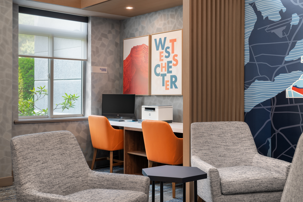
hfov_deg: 41.1
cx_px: 152
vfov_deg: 28.0
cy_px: 101
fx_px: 404
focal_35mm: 48
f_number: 9
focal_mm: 48
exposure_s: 1/50
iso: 100
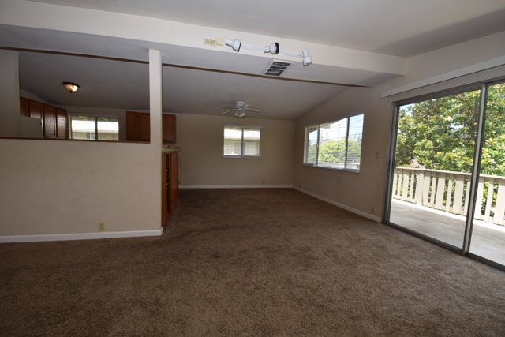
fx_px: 210
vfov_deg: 77.4
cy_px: 168
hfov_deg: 100.4
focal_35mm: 15
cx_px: 252
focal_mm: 10
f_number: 5.6
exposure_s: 1/125
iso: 180
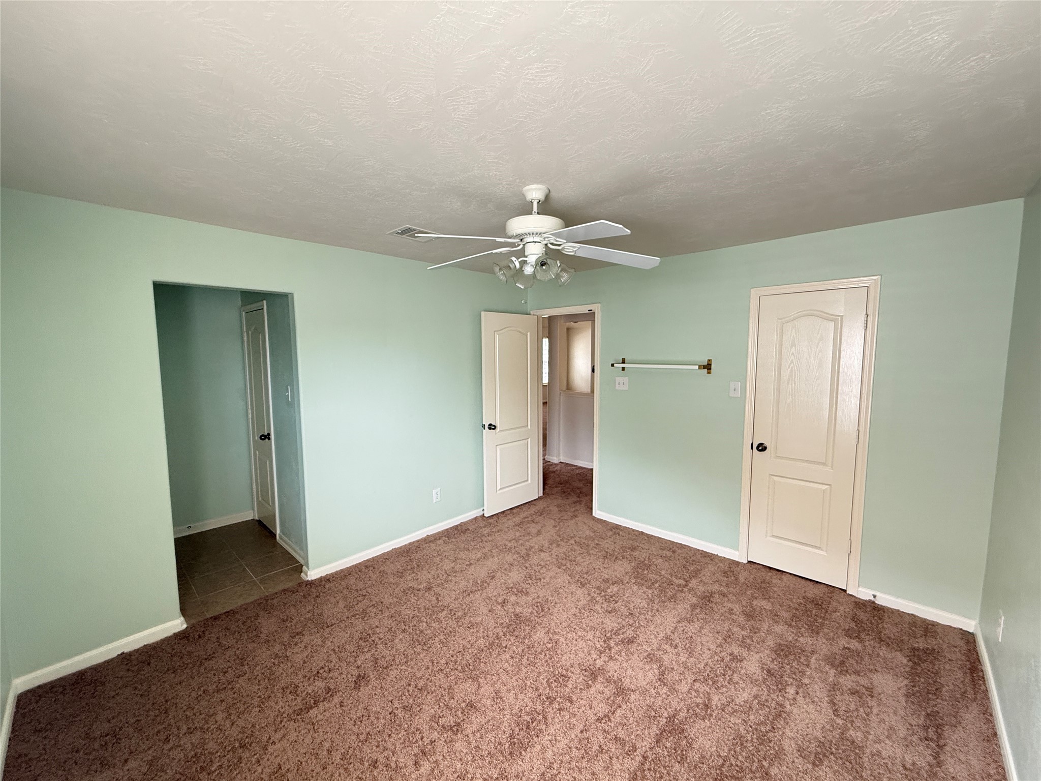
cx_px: 520
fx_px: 421
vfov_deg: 85.7
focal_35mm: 14
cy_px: 390
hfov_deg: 102.1
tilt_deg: -5.4
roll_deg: -0.2
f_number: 2.2
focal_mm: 2.22
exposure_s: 1/60
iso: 500
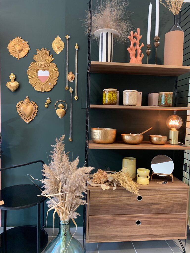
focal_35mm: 26
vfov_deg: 67.3
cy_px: 126
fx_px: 190
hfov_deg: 53.1
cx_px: 95
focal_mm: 4.25
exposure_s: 1/50
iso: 125
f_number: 1.8
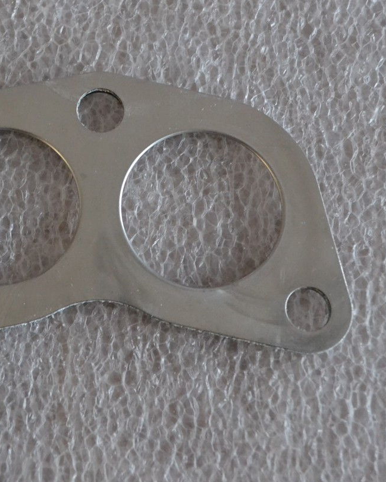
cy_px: 220
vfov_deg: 25.4
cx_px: 86
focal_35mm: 75
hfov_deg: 20.2
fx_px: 1071
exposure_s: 1/30
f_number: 4.8
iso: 3200
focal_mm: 32
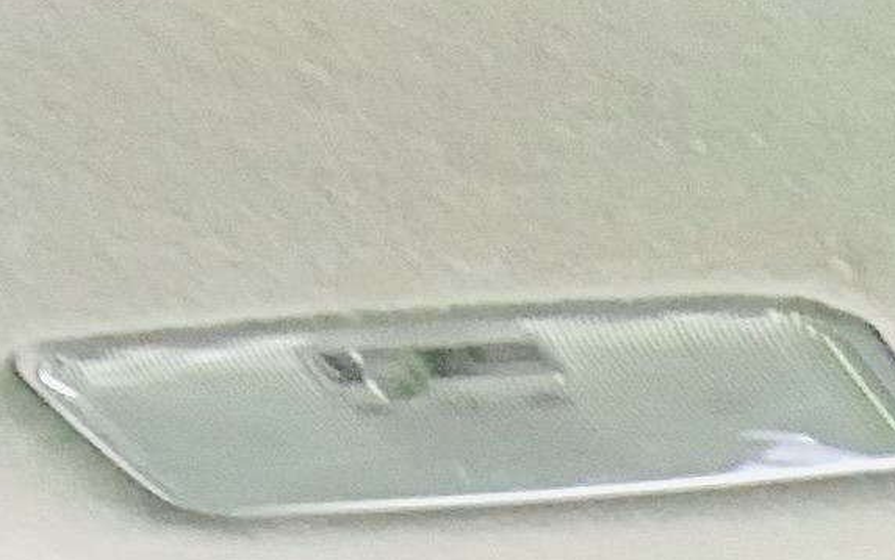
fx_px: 4465
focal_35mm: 183
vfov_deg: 5.9
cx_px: 1449
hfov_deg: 10.9
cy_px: 2334
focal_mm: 2.87
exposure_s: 1/100
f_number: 2.2
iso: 64
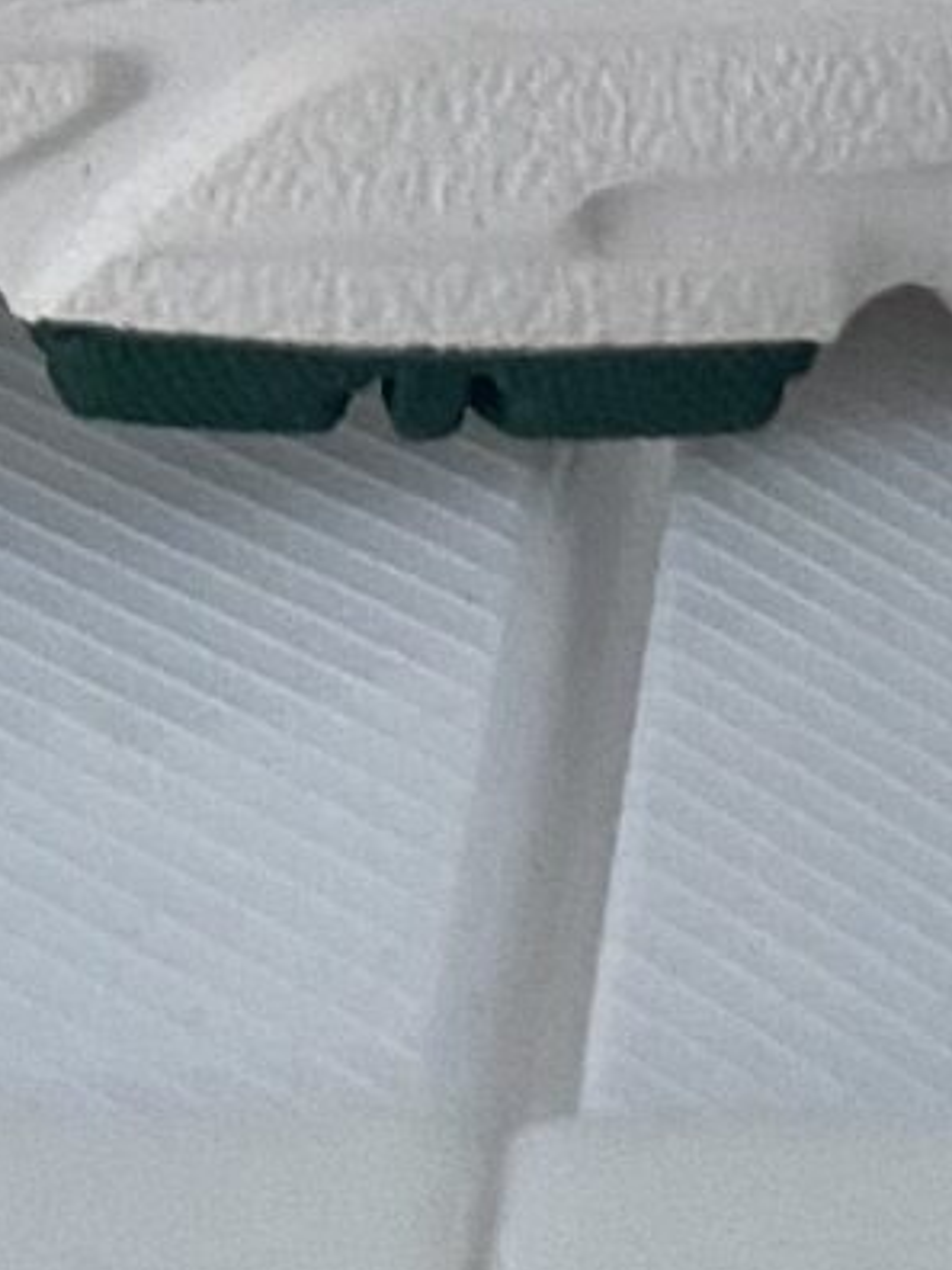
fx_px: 6160
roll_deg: +0.4
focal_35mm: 168
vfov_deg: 9.4
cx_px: 1215
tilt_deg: -5.4
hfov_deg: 8.7
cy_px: -2453
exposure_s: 1/50
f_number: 1.8
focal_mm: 4.25
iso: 125
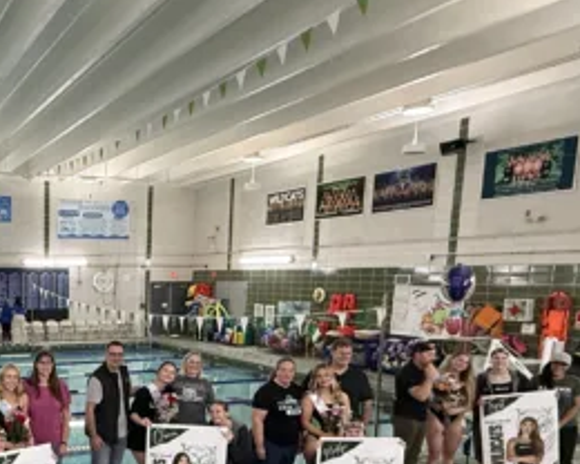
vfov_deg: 40.6
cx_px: 32
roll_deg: +0.4
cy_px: 366
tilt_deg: -8.3
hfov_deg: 45.4
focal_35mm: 35
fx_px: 601
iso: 500
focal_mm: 2.22
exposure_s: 1/60
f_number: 2.2
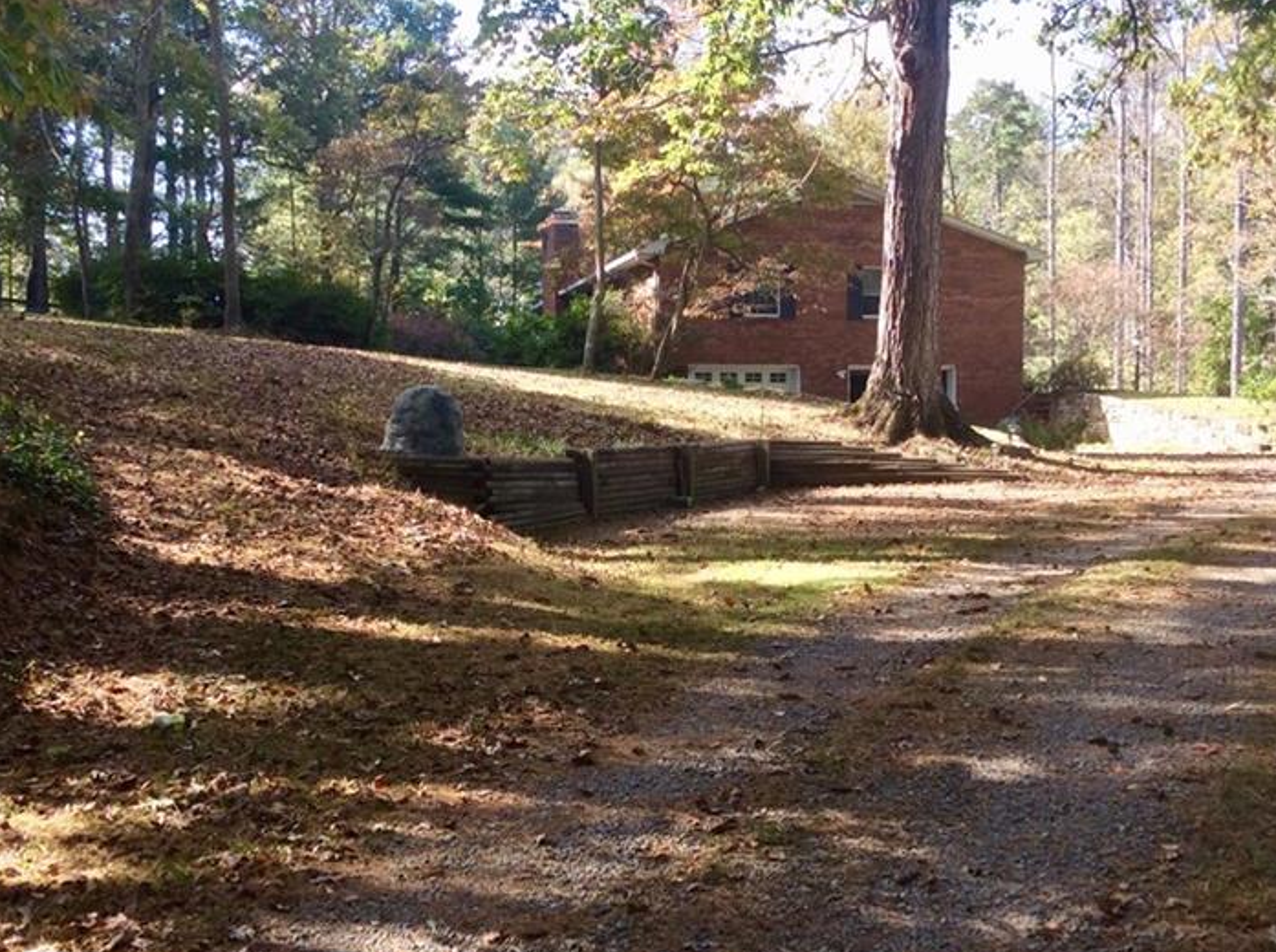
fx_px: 1729
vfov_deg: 30.7
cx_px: 610
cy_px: 566
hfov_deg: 40.5
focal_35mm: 47
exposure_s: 1/174
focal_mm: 3.3
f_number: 2.4
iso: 32
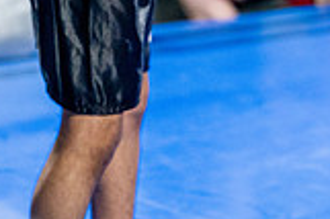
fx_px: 2244
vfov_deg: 5.5
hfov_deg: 8.3
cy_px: -144
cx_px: 402
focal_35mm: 245
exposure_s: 1/800
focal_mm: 68
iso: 4000
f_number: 2
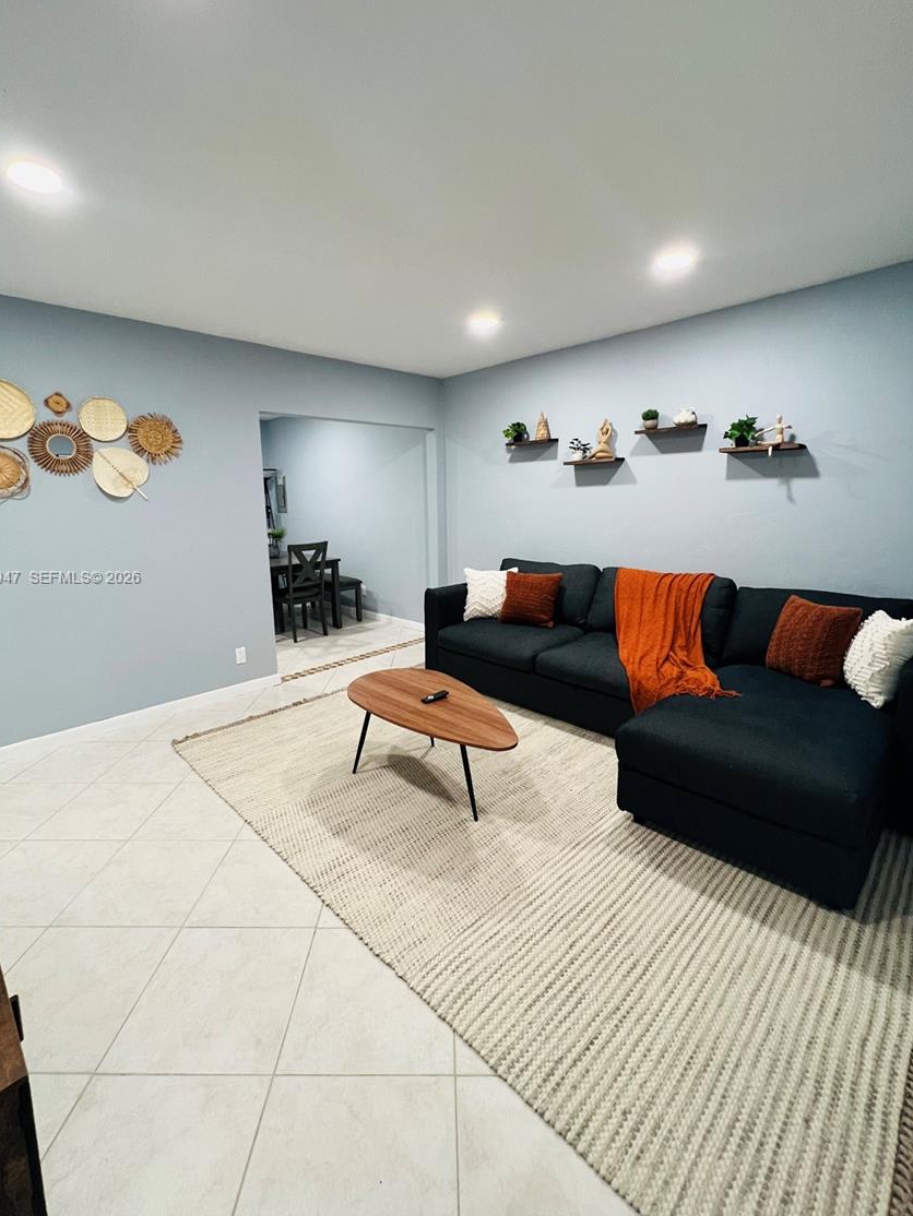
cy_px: 579
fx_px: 492
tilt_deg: -8.5
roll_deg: +0.6
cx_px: 429
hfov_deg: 85.6
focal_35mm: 14
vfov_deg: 102.0
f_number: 1.8
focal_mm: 1.57
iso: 250
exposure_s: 1/60
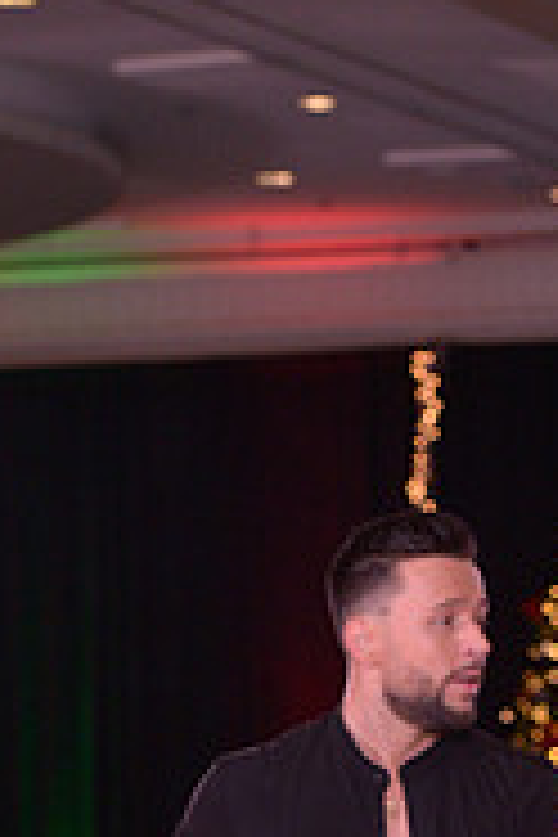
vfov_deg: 8.1
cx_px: 812
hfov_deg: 5.5
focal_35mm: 250
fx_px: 5812
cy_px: 1246
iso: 1250
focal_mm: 80
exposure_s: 1/200
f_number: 5
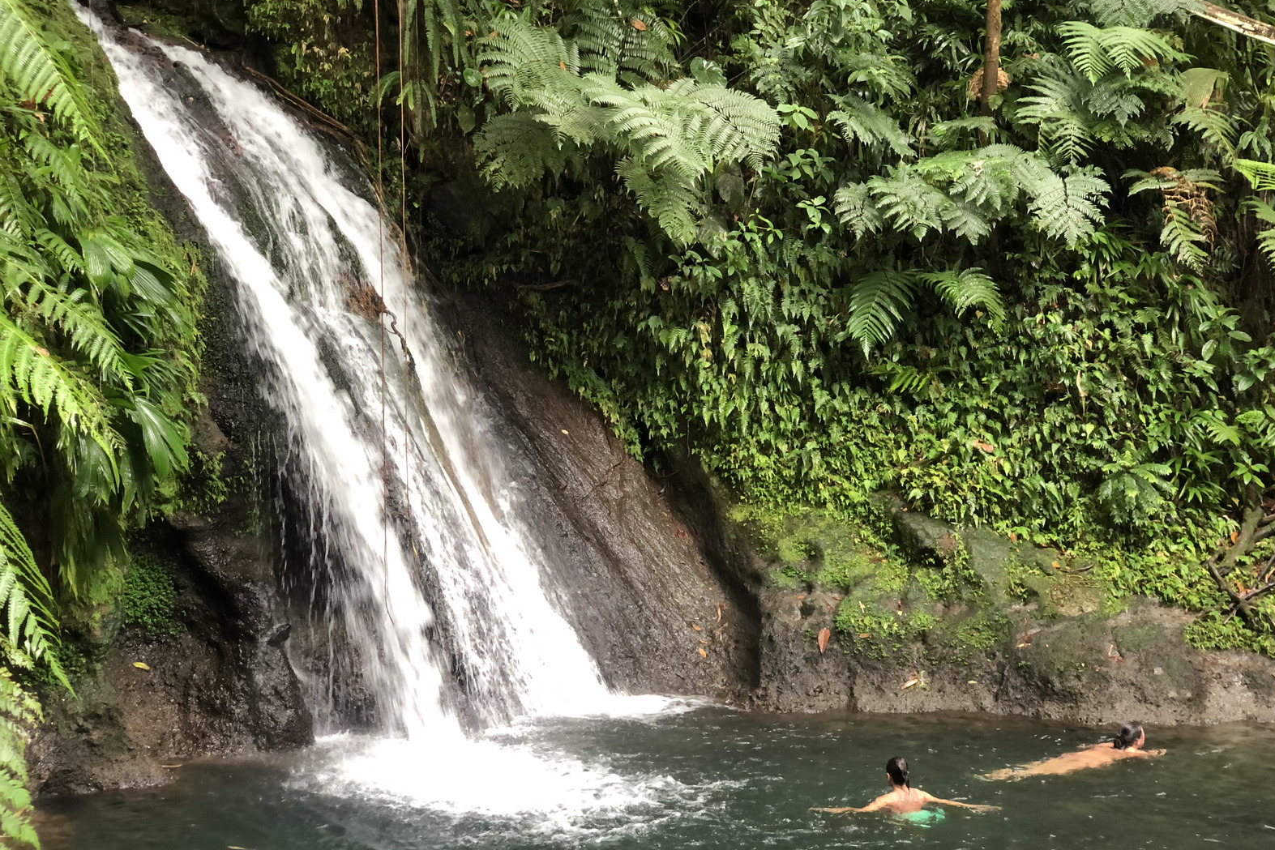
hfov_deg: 36.2
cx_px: 648
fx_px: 1948
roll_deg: +1.4
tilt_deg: -1.7
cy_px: 448
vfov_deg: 24.6
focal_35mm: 55
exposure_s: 1/40
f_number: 2.4
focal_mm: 6
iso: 100
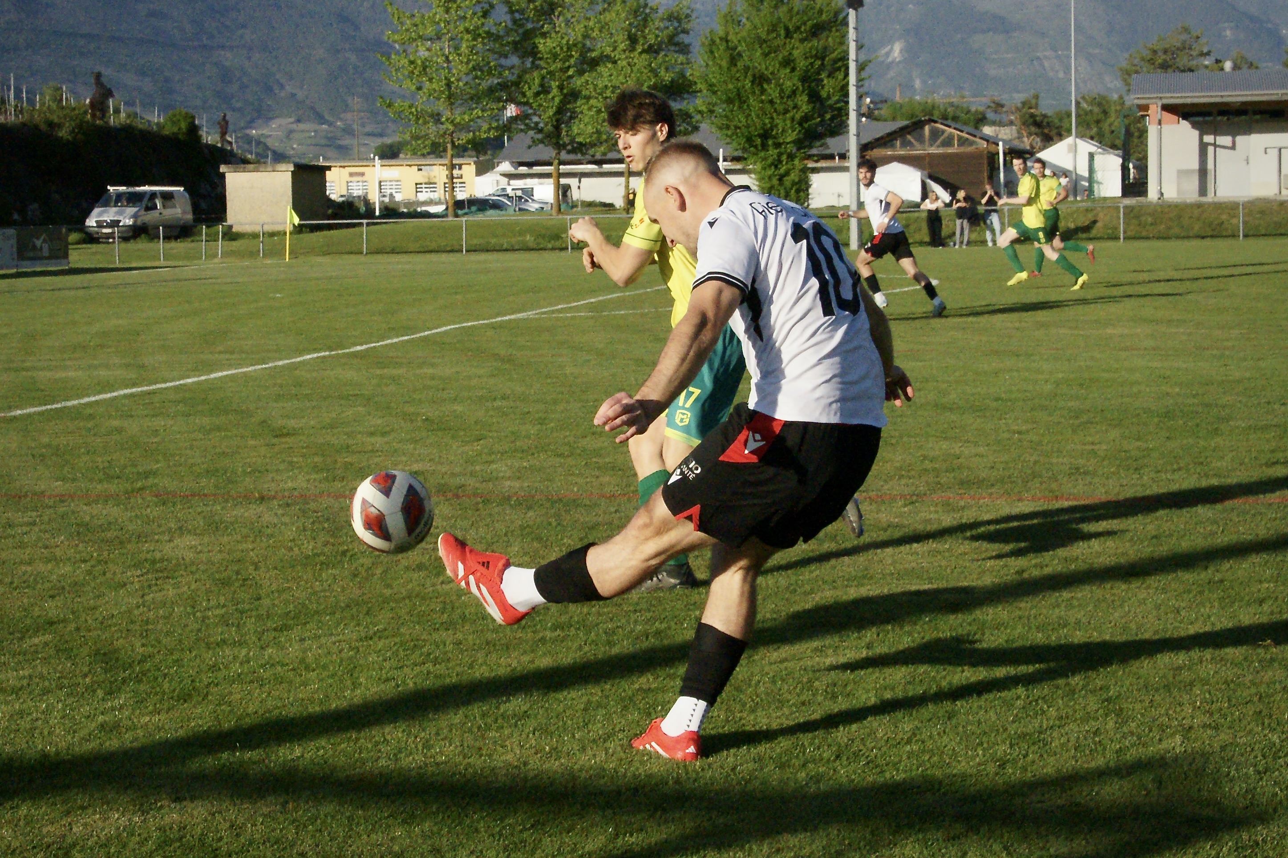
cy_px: 429
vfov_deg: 29.9
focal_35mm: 45
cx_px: 644
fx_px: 1610
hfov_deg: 43.6
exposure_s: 1/2500
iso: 2500
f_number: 11
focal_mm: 30
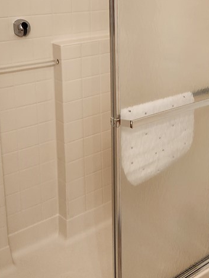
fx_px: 403
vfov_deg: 37.1
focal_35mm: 50
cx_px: 140
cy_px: 63
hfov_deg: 28.9
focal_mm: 5.4
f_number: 1.8
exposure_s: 1/120
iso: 250
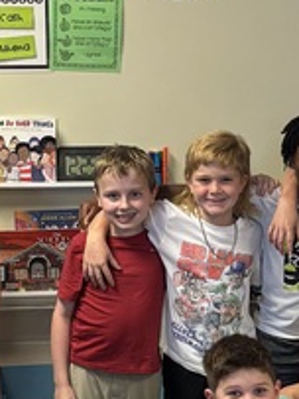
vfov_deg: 15.0
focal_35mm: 131
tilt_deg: -13.7
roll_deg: -1.3
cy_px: 287
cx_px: 173
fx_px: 1510
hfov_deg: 11.3
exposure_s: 1/60
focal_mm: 5.96
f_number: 1.6
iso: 160
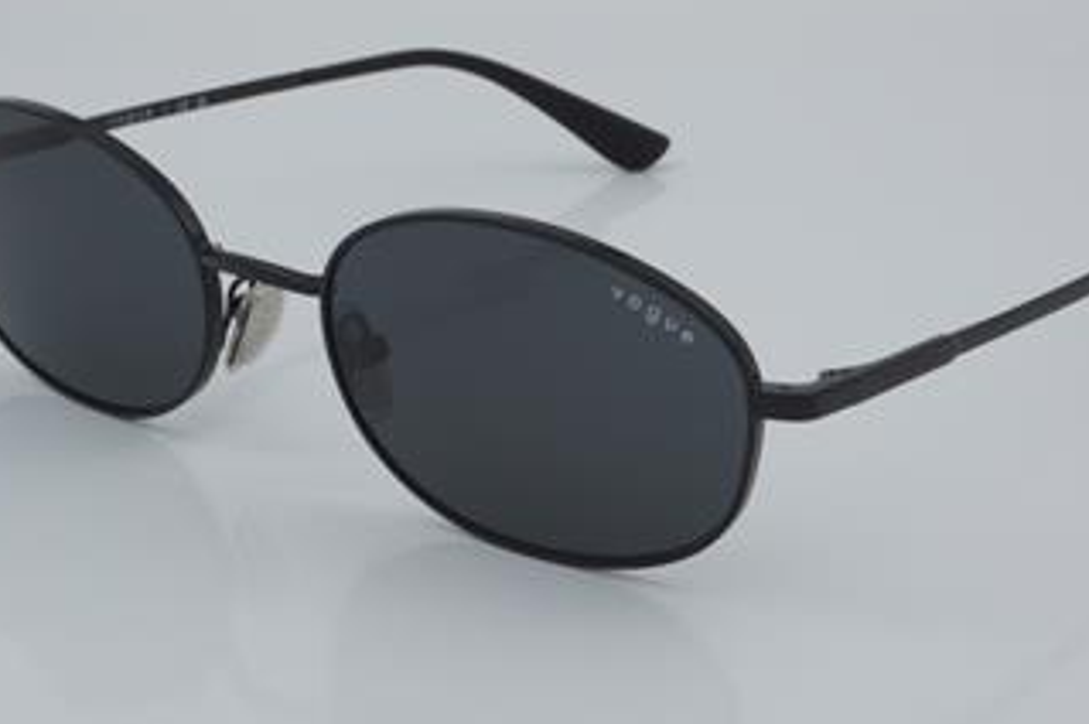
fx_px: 2841
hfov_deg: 21.7
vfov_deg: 14.5
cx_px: 584
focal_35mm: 94
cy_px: 304
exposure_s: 1/4
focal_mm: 50
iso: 100
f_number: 32
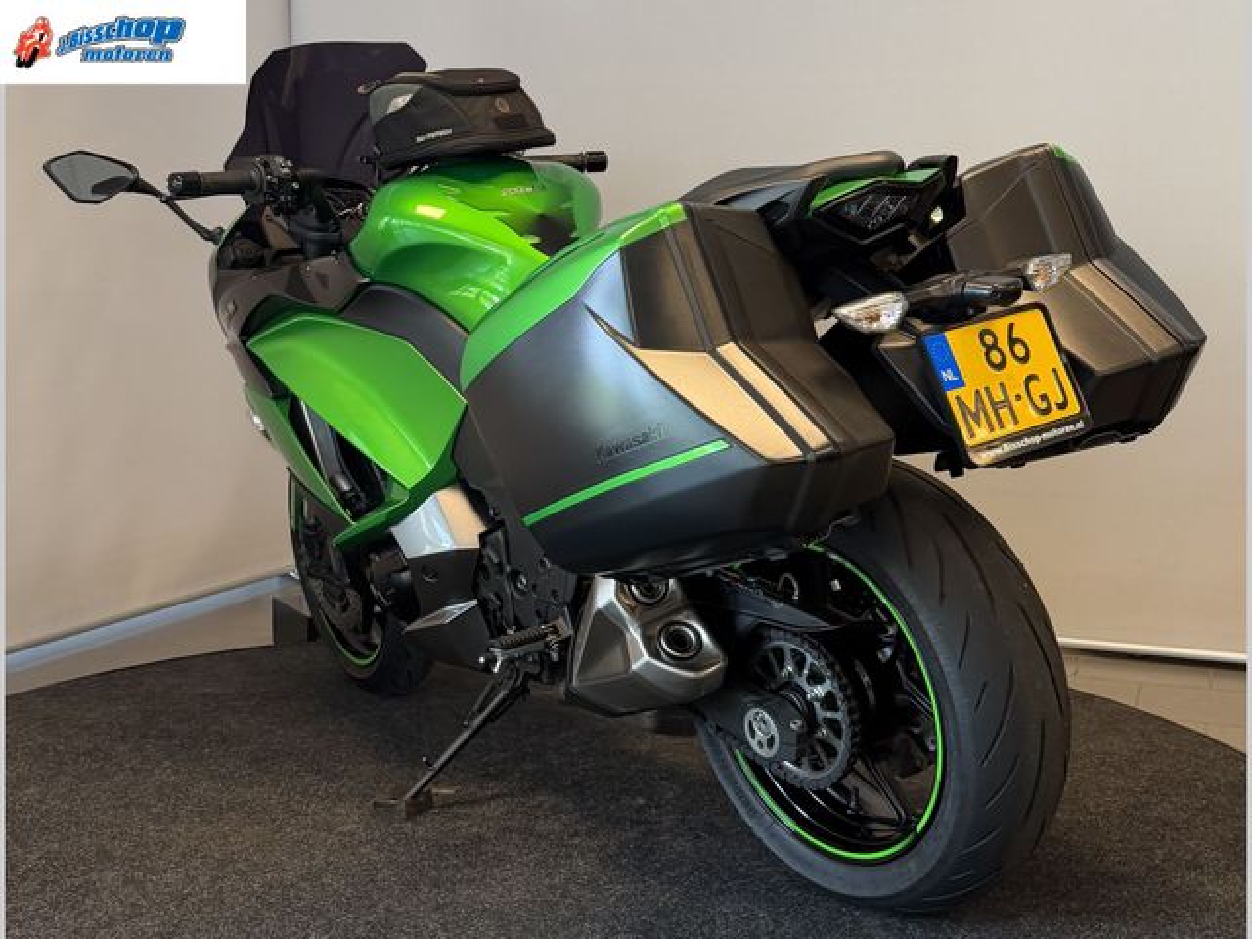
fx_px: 868
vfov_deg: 56.8
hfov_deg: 71.6
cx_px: 626
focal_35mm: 24
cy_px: 470
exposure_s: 1/100
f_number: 1.78
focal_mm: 6.76
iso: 200
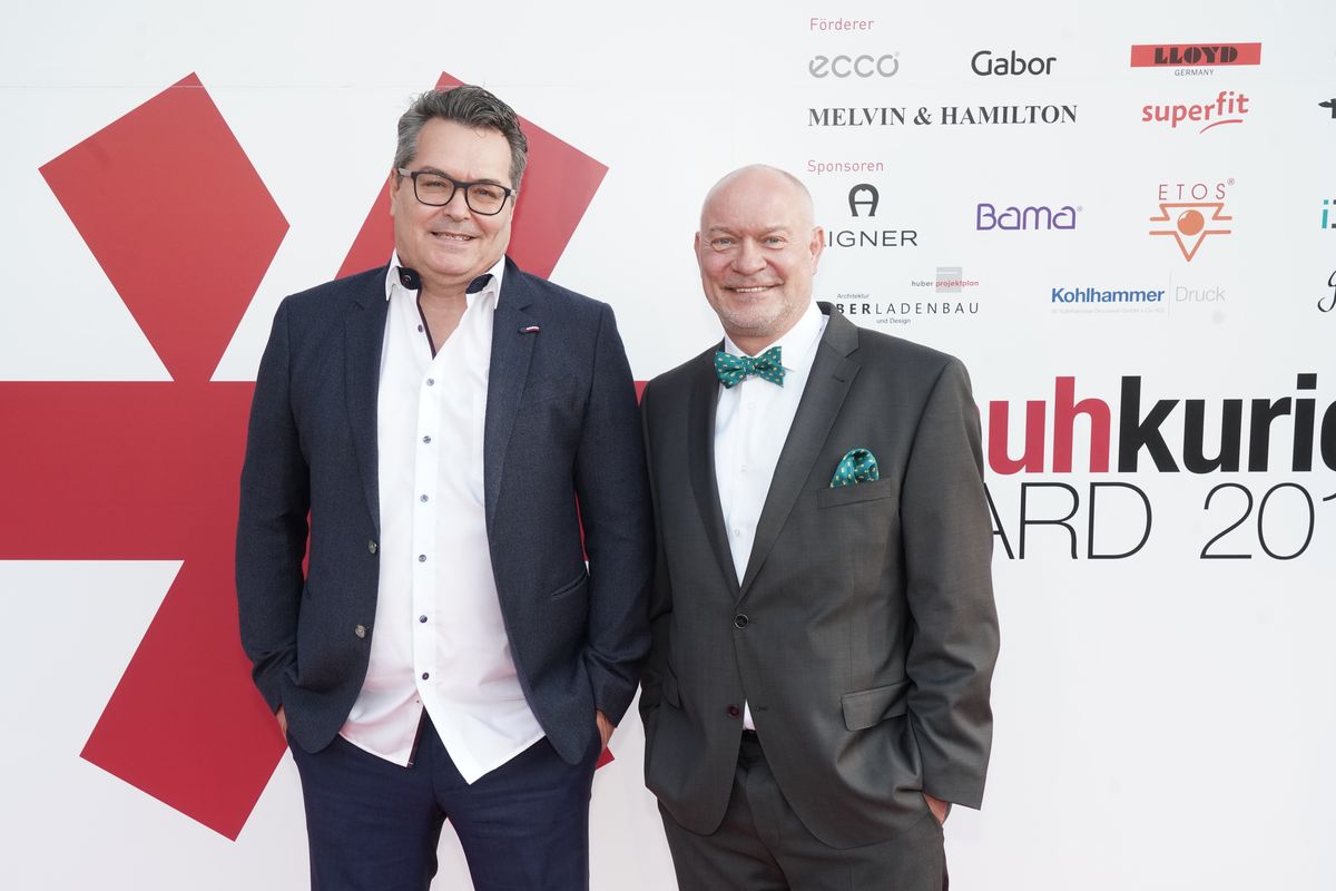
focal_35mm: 38
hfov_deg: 50.7
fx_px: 1410
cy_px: 446
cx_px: 668
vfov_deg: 35.1
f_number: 9
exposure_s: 1/250
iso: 1600
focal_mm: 38
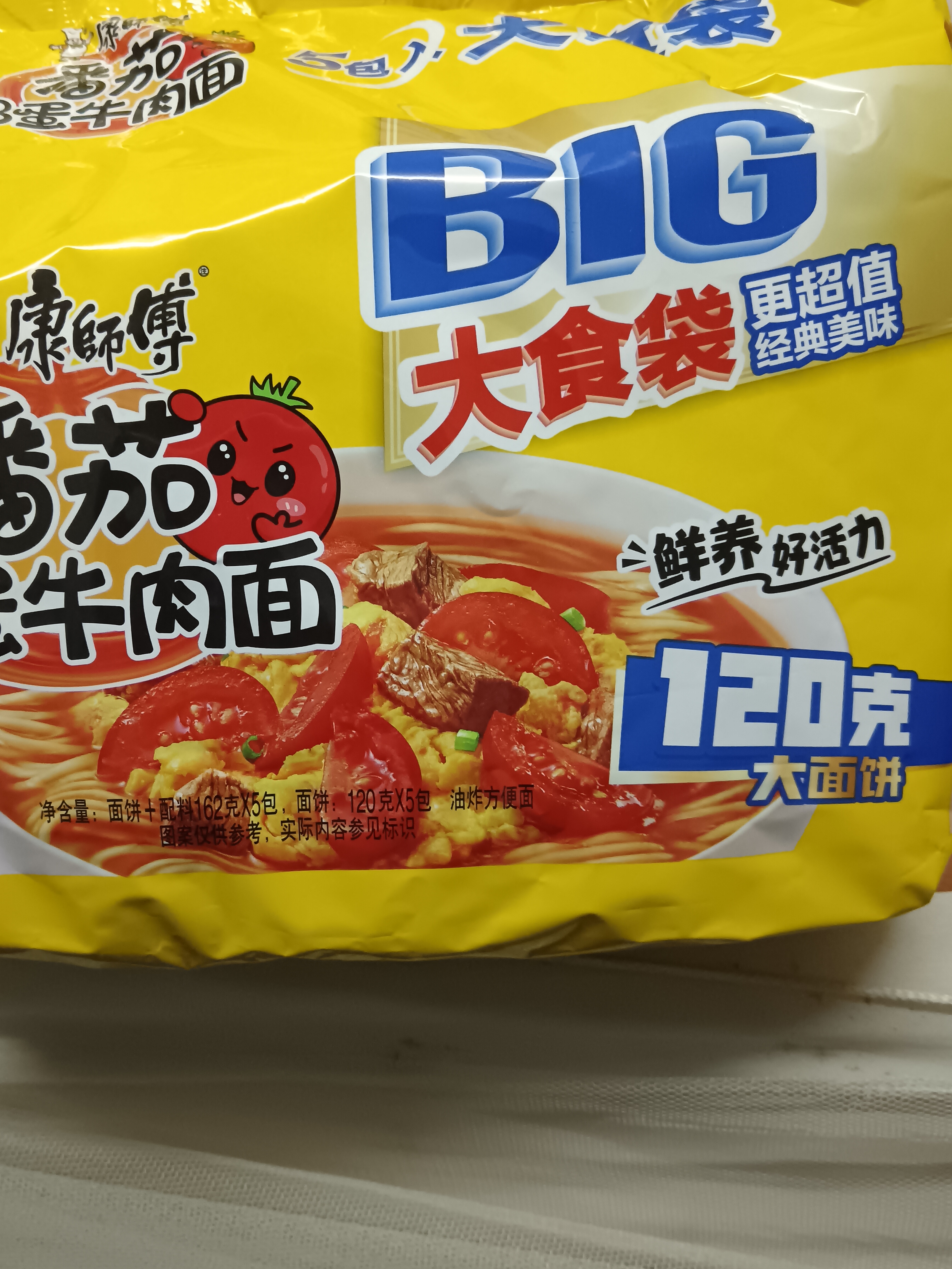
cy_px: 651
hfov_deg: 41.6
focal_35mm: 34
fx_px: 1247
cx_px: 382
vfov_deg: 54.0
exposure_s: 1/100
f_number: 1.9
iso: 3375
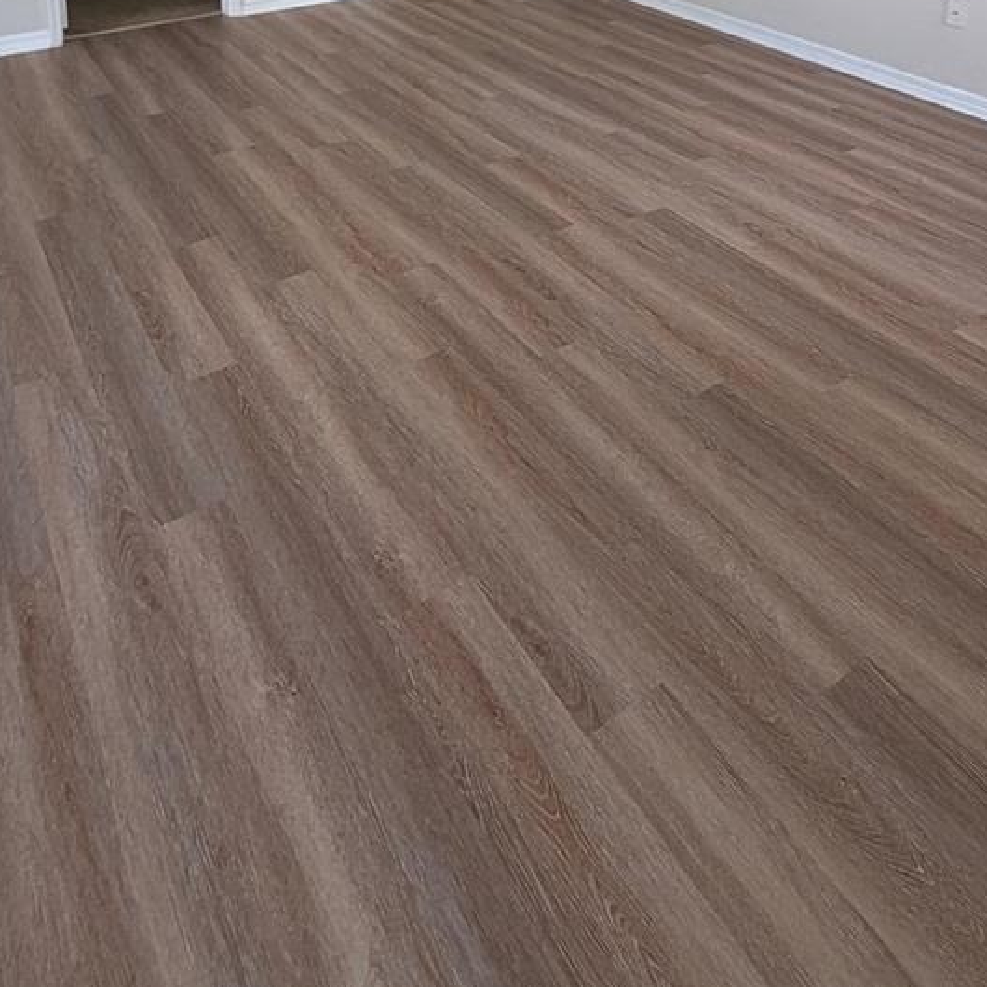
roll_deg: -0.6
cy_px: -73
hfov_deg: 56.7
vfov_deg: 45.0
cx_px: 378
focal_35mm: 28
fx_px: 903
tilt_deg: -11.6
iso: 200
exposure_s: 1/121
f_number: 2.2
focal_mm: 2.22
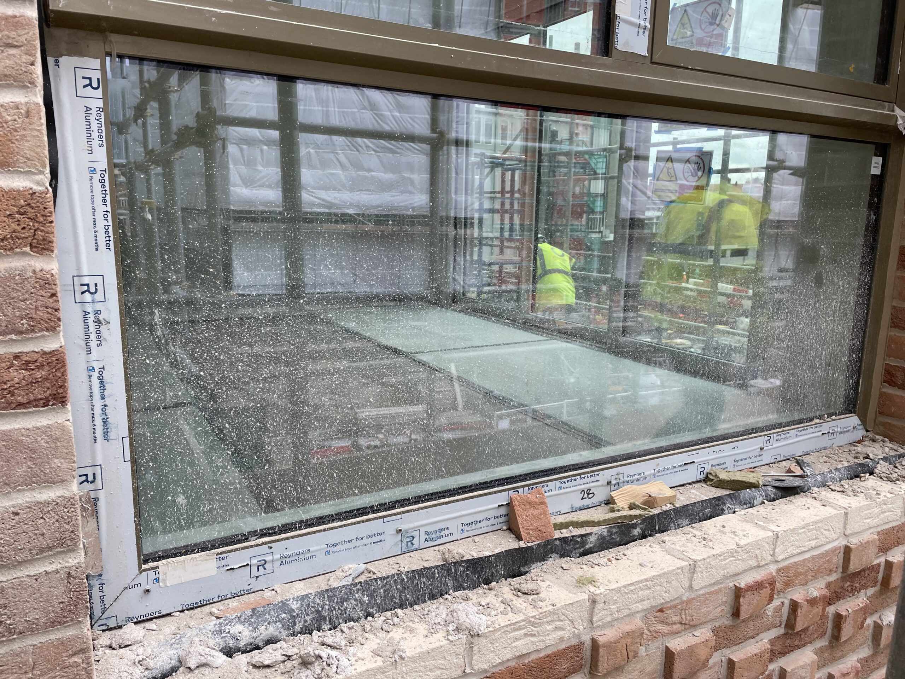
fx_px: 680
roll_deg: +1.0
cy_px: 340
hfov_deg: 67.3
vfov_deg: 53.1
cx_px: 452
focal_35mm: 26
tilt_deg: -13.5
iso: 32
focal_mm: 4.2
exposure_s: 1/698
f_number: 1.6
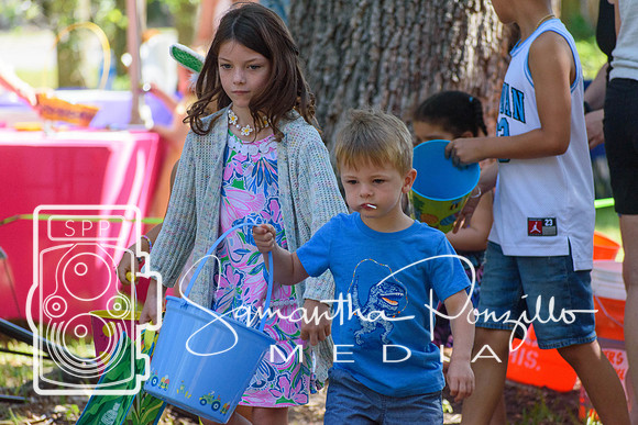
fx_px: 6115
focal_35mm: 345
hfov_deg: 6.0
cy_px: 212
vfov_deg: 4.0
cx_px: 319
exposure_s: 1/800
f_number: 5.6
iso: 800
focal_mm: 230
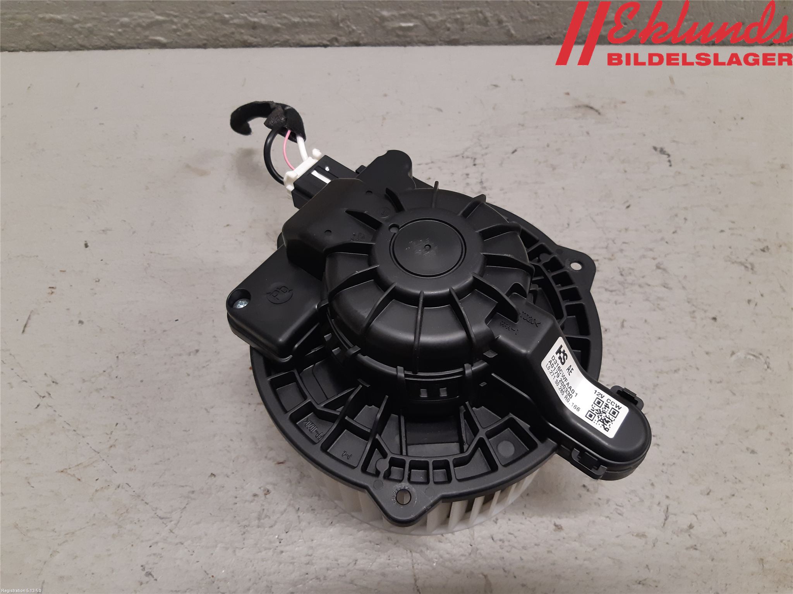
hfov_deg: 67.3
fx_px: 596
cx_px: 396
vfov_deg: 53.1
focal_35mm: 26
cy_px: 297
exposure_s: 1/50
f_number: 1.7
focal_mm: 3.93
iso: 160
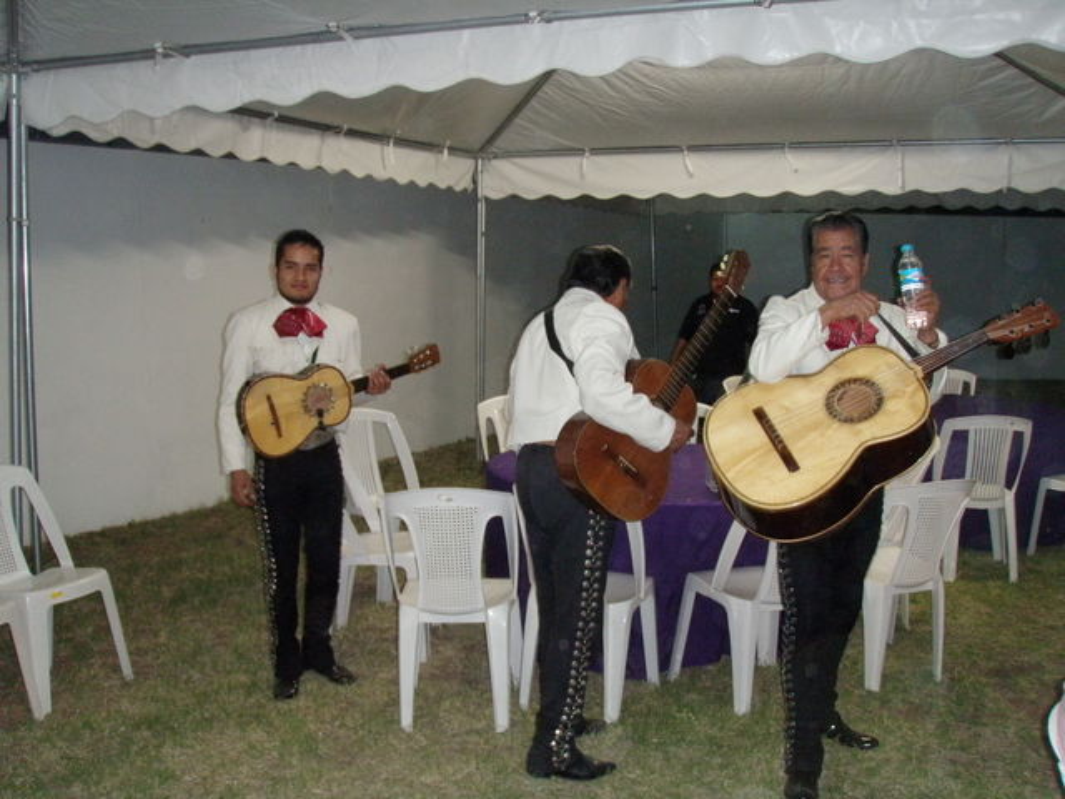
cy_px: 400
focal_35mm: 38
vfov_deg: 37.7
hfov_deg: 49.0
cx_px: 532
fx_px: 1169
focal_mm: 6.7
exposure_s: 1/30
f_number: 3.5
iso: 400
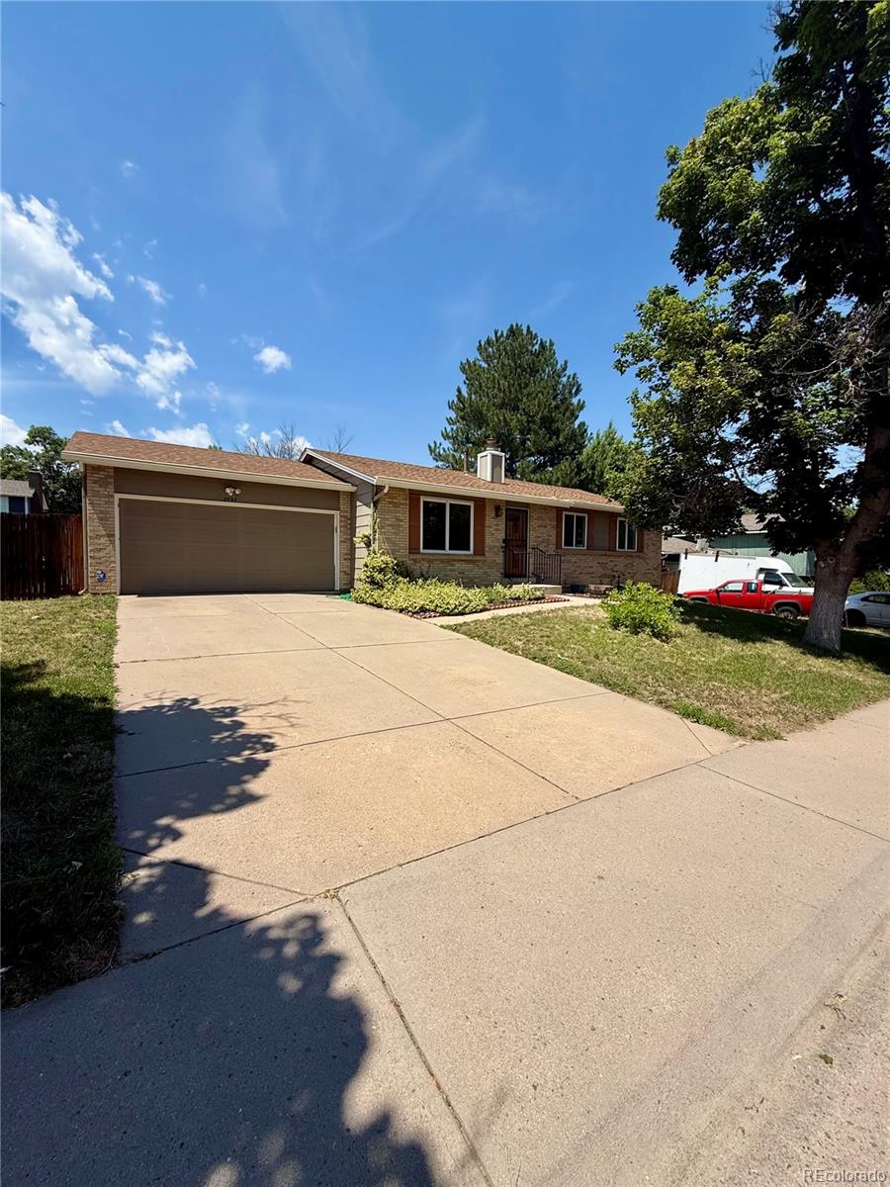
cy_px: 594
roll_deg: -0.4
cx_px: 445
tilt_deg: -1.1
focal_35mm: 14
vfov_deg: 102.1
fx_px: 480
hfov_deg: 85.7
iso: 50
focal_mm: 2.22
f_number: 2.2
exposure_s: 1/2717
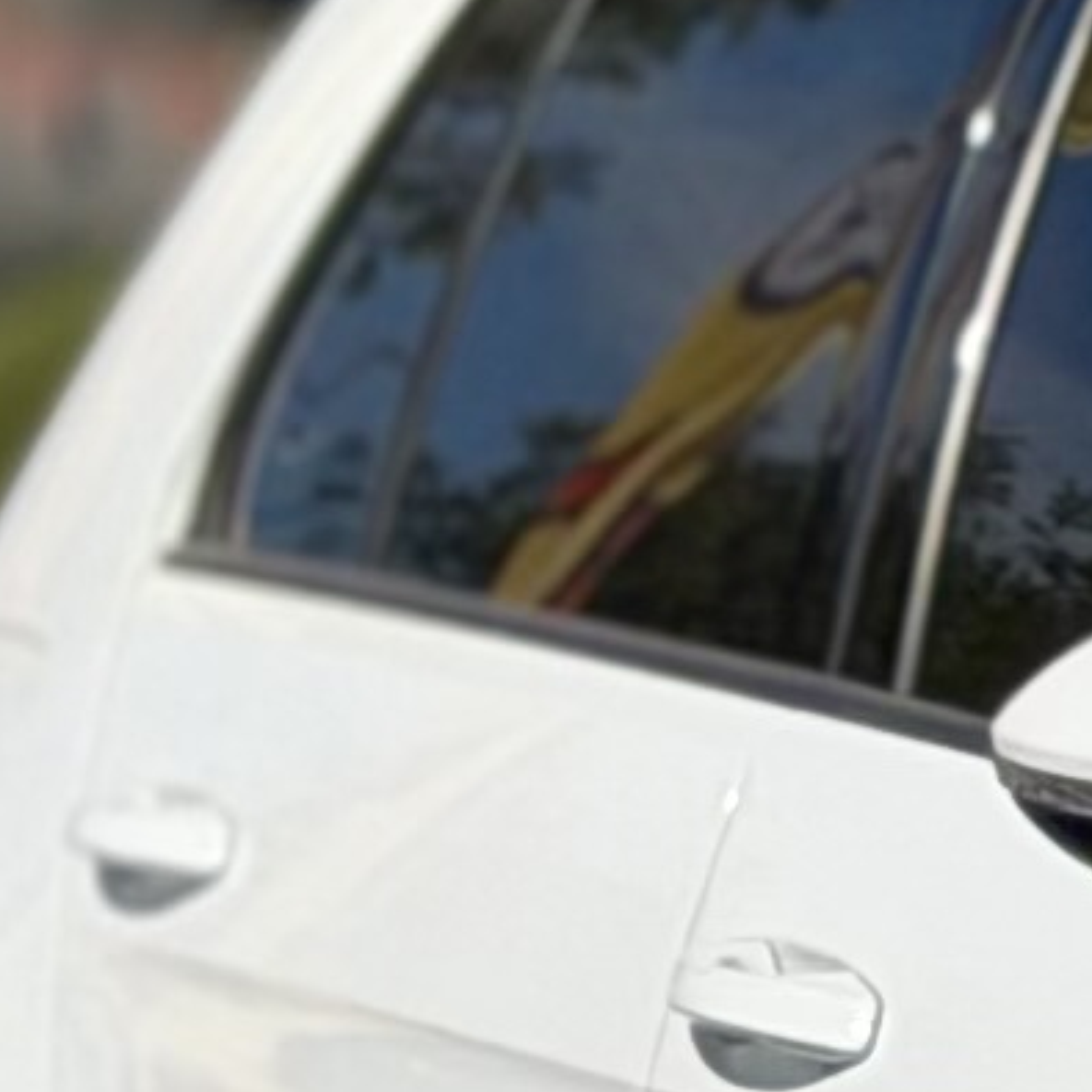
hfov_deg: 3.9
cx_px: 3270
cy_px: 976
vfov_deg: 4.0
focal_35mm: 433
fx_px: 15454
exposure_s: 1/13333
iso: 64
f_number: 1.78
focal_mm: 6.76
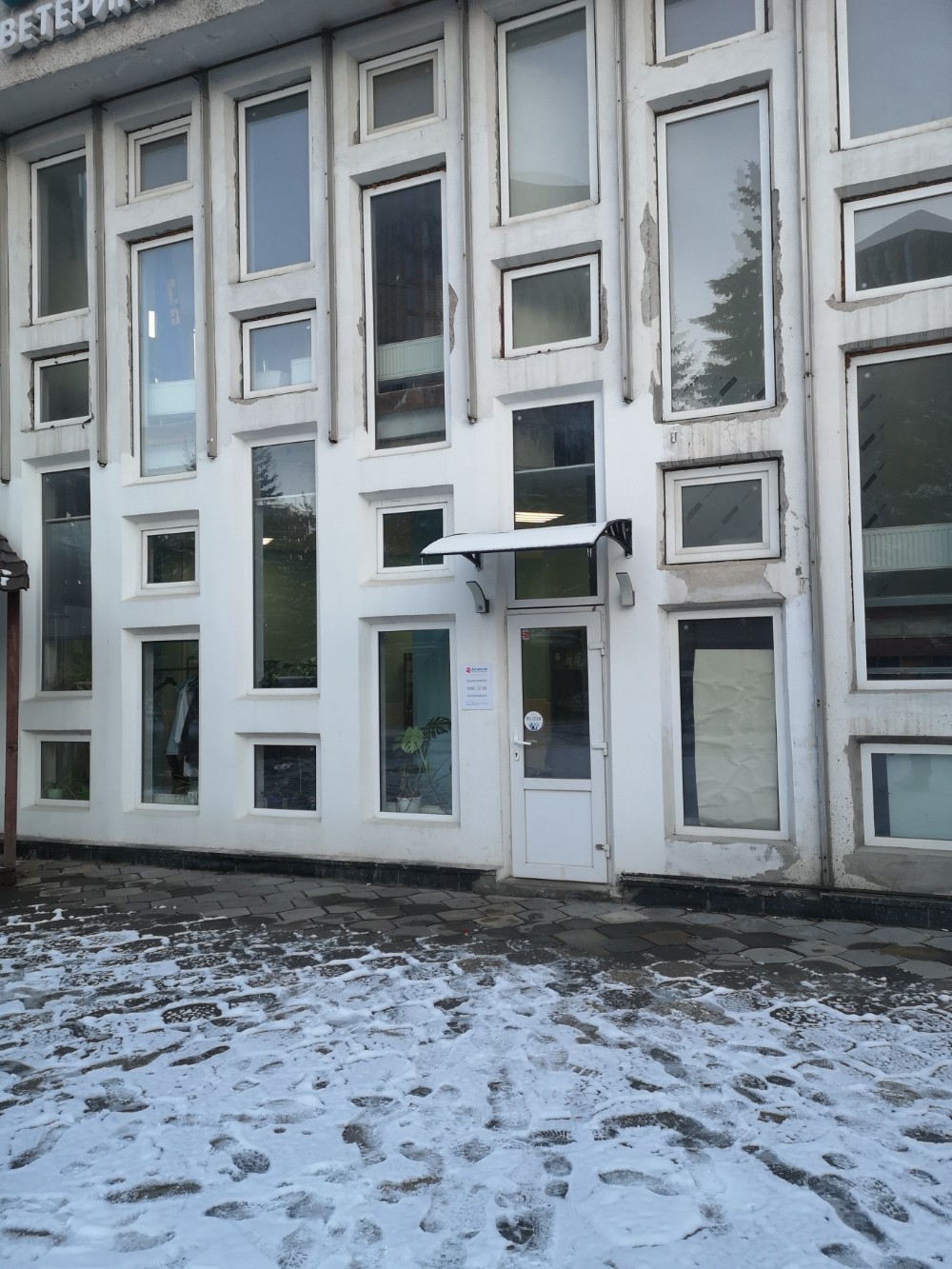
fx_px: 990
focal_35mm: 27
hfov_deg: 51.4
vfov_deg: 65.3
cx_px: 476
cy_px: 634
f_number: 1.8
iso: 250
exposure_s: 1/909
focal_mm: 5.58
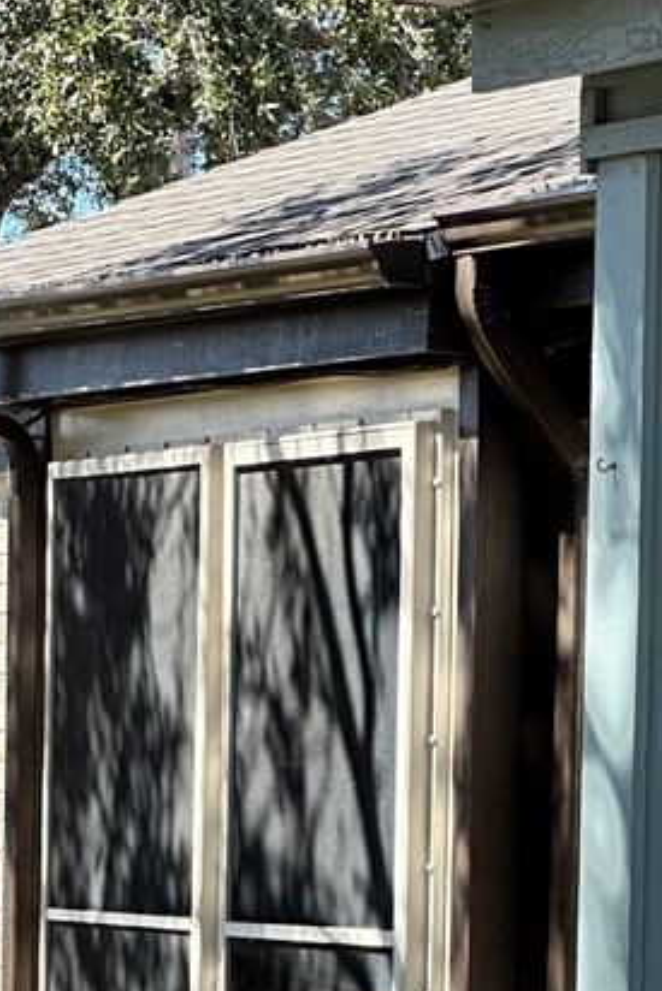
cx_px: 664
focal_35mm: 199
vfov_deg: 10.2
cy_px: 1193
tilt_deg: -1.9
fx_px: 5484
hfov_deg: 6.9
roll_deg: -0.9
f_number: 2.8
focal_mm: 9
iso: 32
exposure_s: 1/230
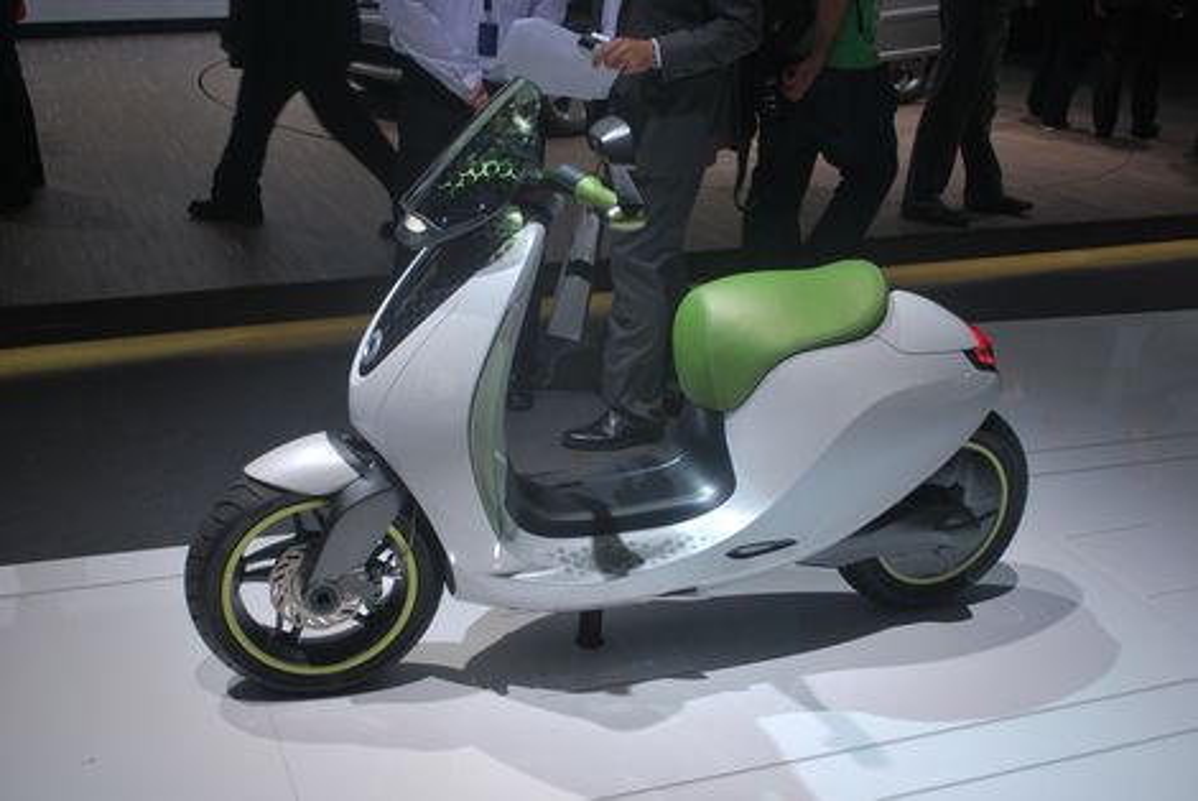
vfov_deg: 34.3
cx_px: 599
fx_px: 1299
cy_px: 400
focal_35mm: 39
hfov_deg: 49.5
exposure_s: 1/125
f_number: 5.6
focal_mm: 26
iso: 100
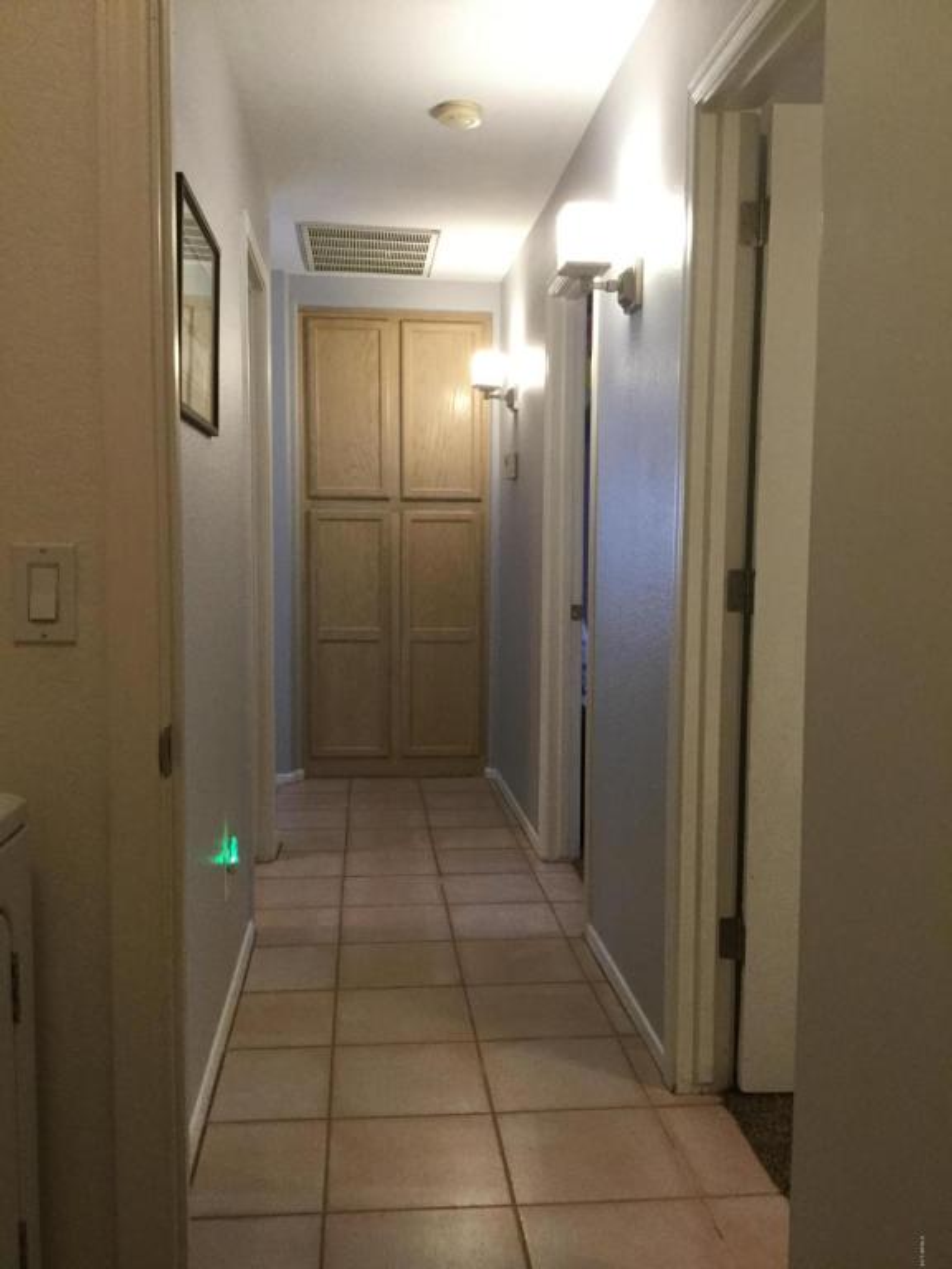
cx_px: 476
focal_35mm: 31
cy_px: 634
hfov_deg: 45.4
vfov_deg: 58.4
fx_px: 1137
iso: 125
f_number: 2.4
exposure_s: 1/30
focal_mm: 3.3
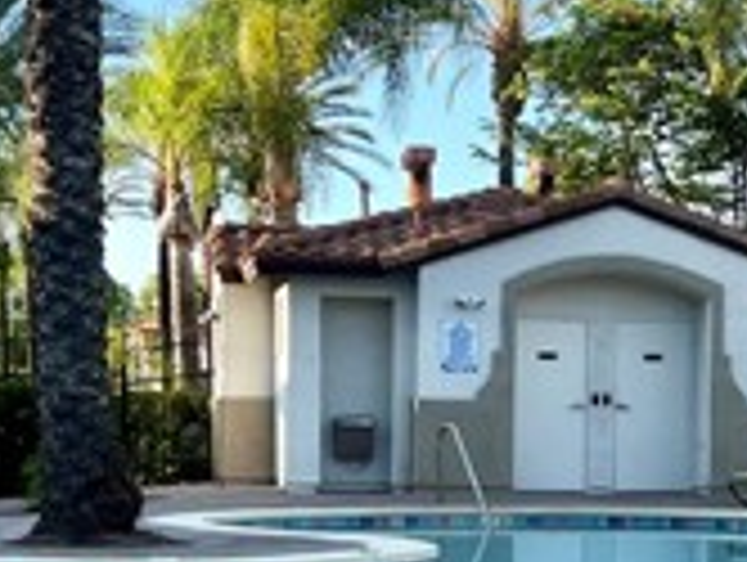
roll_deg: -1.0
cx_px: 598
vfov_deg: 14.5
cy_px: 607
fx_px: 2161
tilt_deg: -5.7
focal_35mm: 100
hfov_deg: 19.4
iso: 50
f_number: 1.5
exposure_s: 1/1048
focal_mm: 5.7
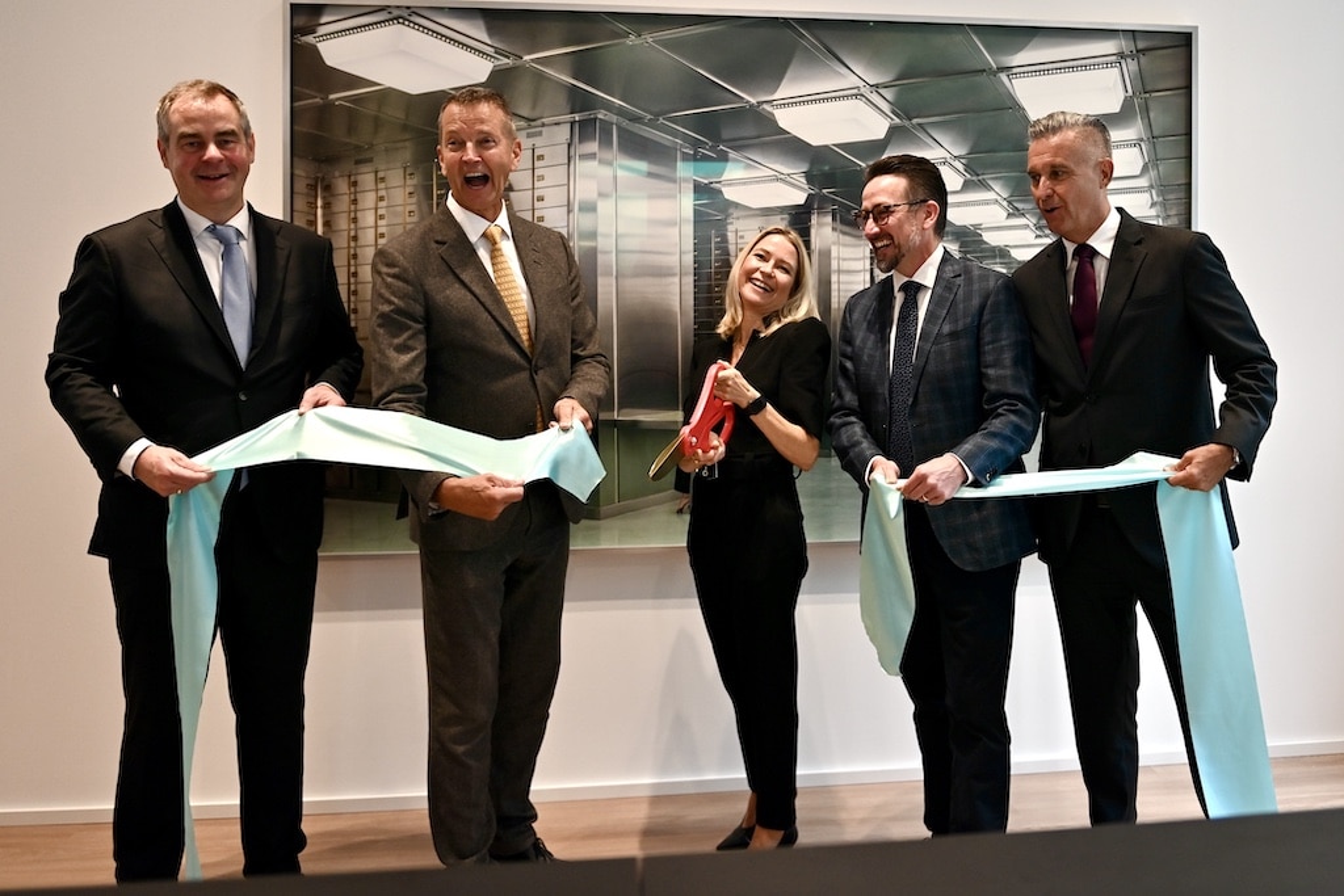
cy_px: 448
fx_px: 1008
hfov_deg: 67.4
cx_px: 672
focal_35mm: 27
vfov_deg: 47.9
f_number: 2.8
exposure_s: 1/160
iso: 720
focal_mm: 27
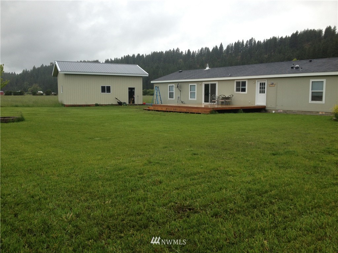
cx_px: 169
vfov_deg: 40.7
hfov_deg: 52.6
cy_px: 126
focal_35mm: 35
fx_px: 342
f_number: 2.4
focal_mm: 4.28
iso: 50
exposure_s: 1/321
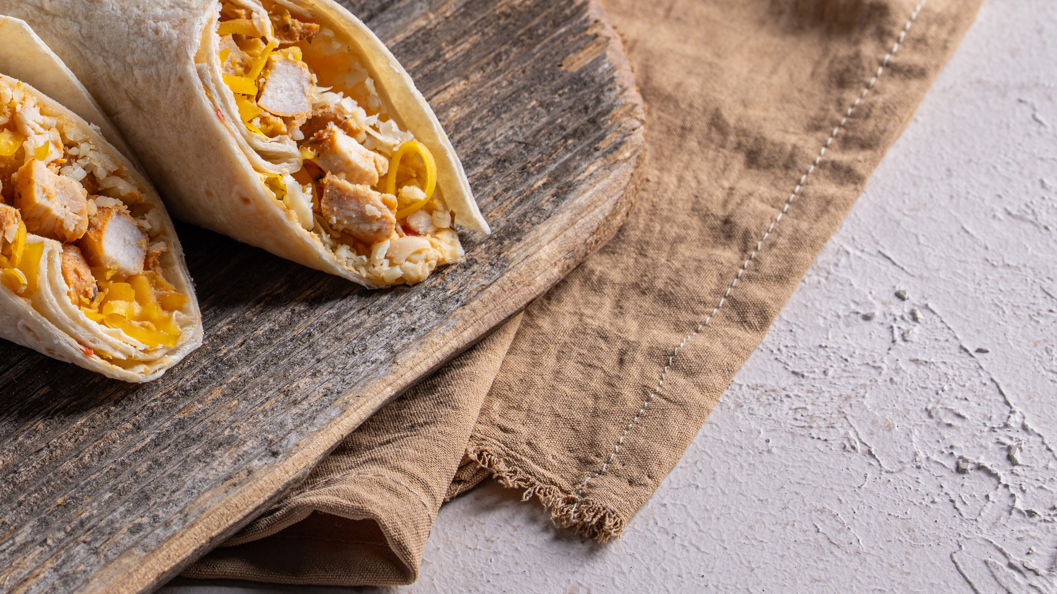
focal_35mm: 180
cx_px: 92
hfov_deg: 11.9
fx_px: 5045
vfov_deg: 6.7
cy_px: 223
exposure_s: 1/160
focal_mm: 90
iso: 100
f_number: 11
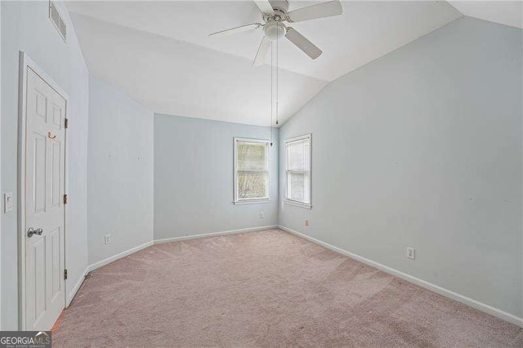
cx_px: 262
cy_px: 174
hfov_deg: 104.3
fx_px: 203
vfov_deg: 81.2
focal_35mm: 14
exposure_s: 1/4
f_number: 8
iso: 320
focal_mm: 14
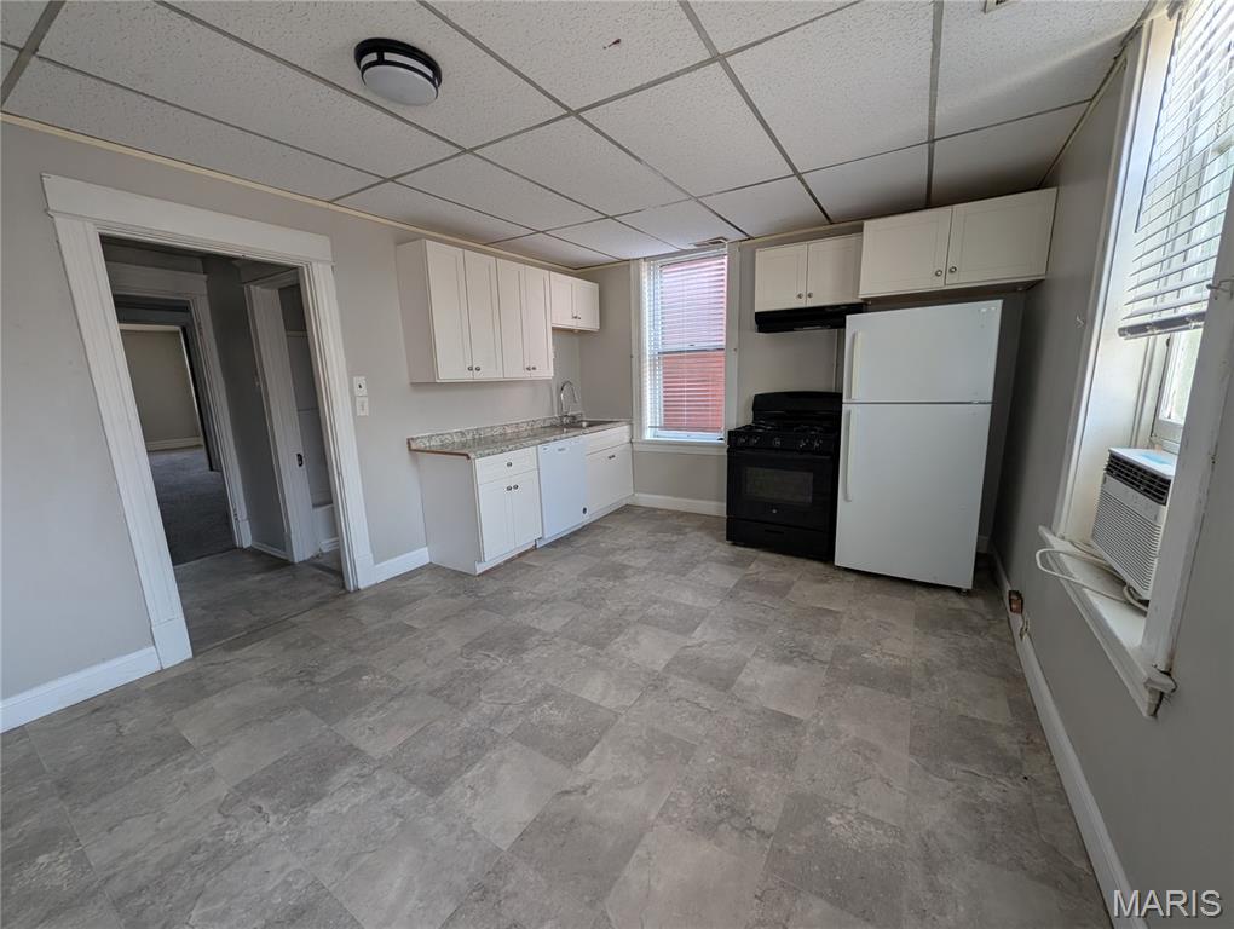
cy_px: 464
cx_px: 617
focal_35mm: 12
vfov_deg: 94.6
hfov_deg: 110.5
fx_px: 428
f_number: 1.7
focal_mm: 2.02
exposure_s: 1/82.2
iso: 62
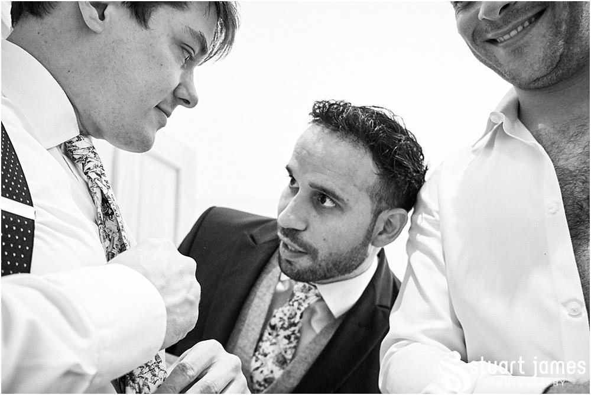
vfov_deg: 37.9
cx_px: 296
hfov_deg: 54.4
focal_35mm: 35
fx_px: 575
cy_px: 198
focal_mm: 23
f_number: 3.2
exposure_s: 1/200
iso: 6400
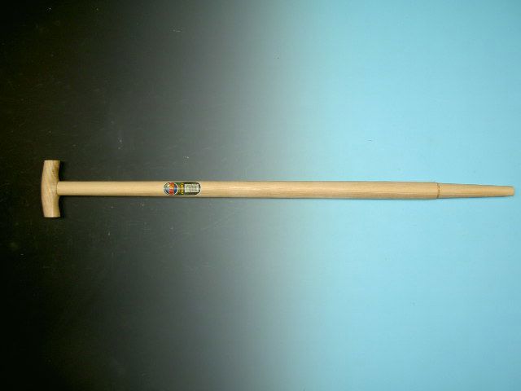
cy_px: 196
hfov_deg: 54.0
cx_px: 260
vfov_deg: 41.8
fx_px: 512
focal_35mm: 34
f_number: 2.8
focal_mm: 5.6
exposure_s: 1/125
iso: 50
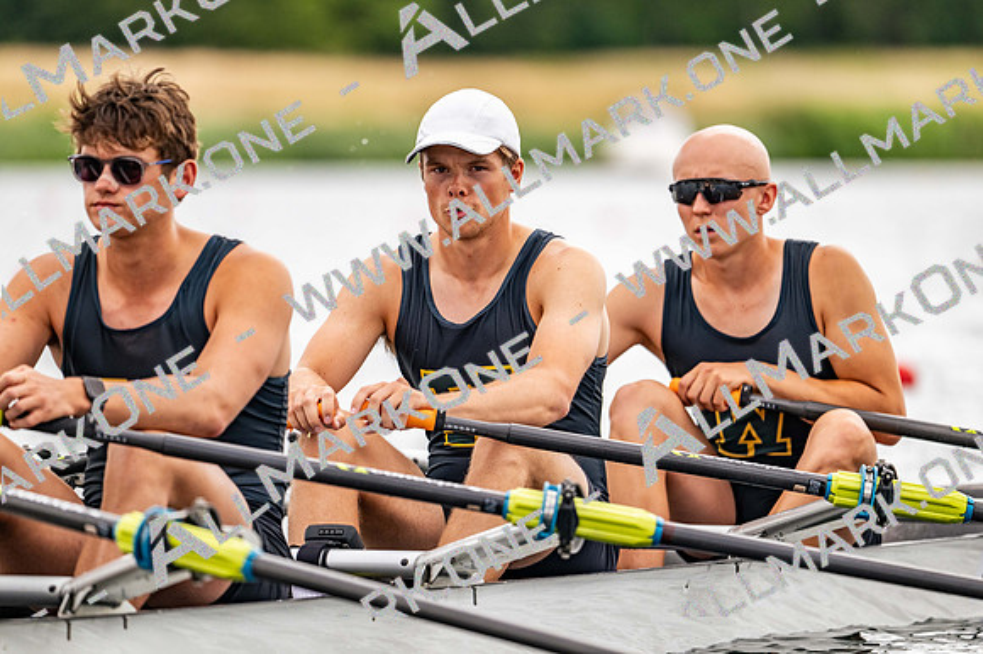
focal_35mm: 400
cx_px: 492
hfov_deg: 5.2
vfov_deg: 3.4
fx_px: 10918
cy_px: 327
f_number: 4.5
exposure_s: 1/2500
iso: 560
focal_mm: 400
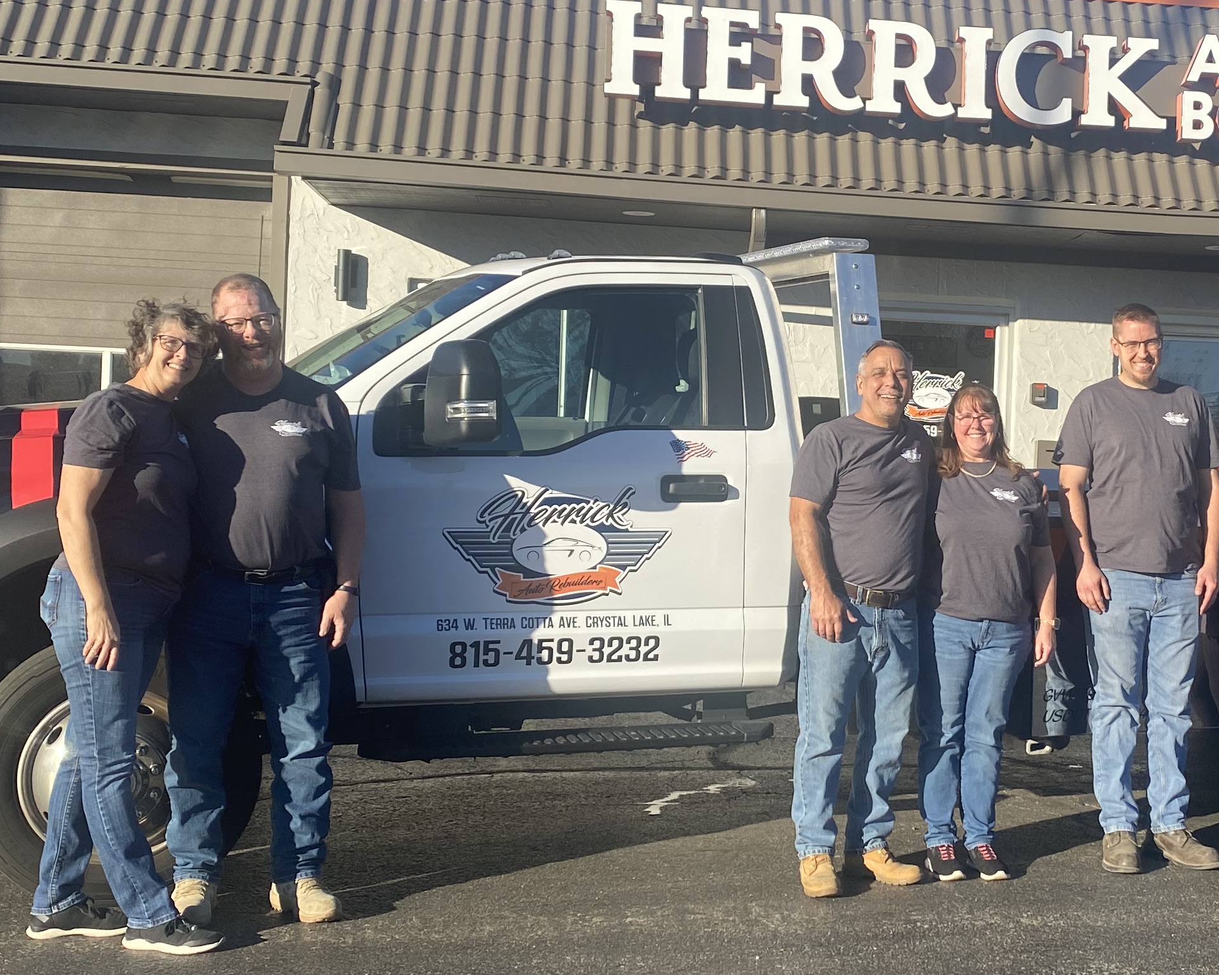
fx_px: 1912
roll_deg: -1.8
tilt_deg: +1.6
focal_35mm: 53
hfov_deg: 34.7
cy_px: 514
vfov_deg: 28.6
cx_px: 900
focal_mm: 4.25
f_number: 1.8
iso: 32
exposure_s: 1/1898
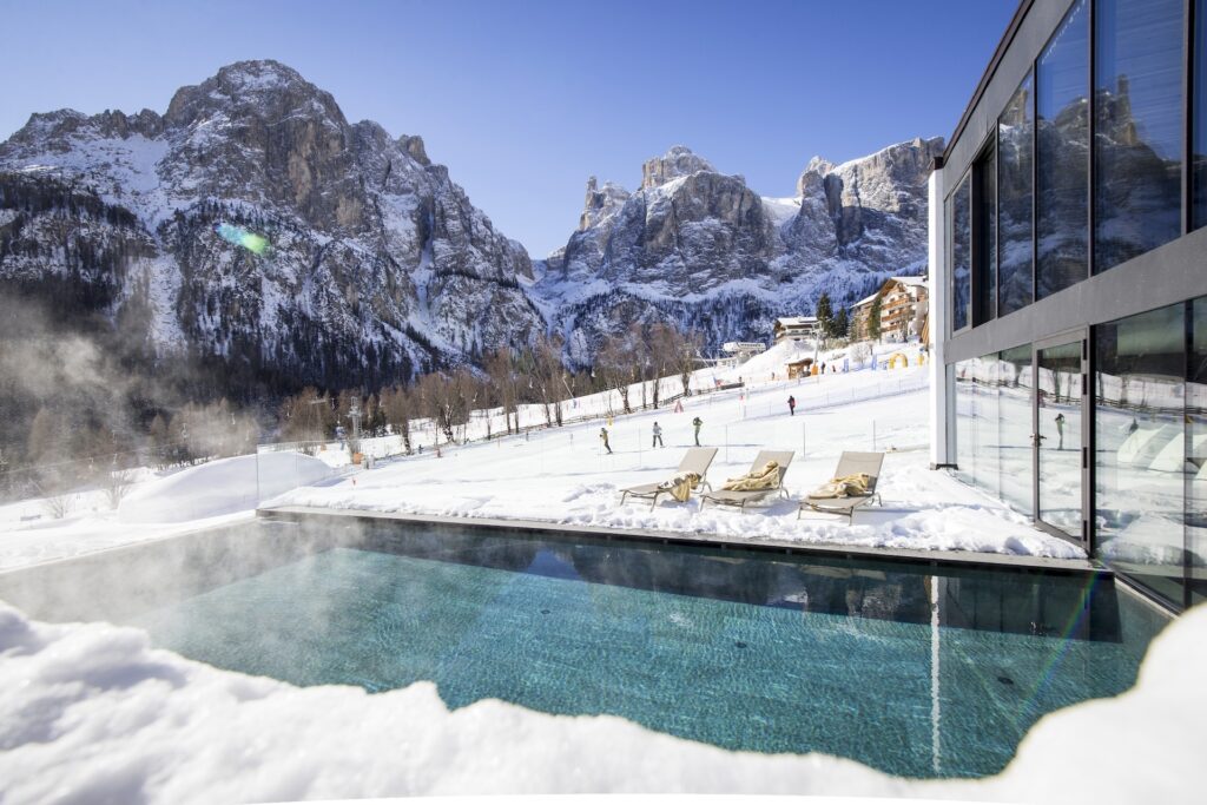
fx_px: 536
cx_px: 604
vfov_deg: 73.8
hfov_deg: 96.7
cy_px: 402
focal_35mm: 16
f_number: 9
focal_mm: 16
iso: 200
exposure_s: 1/400
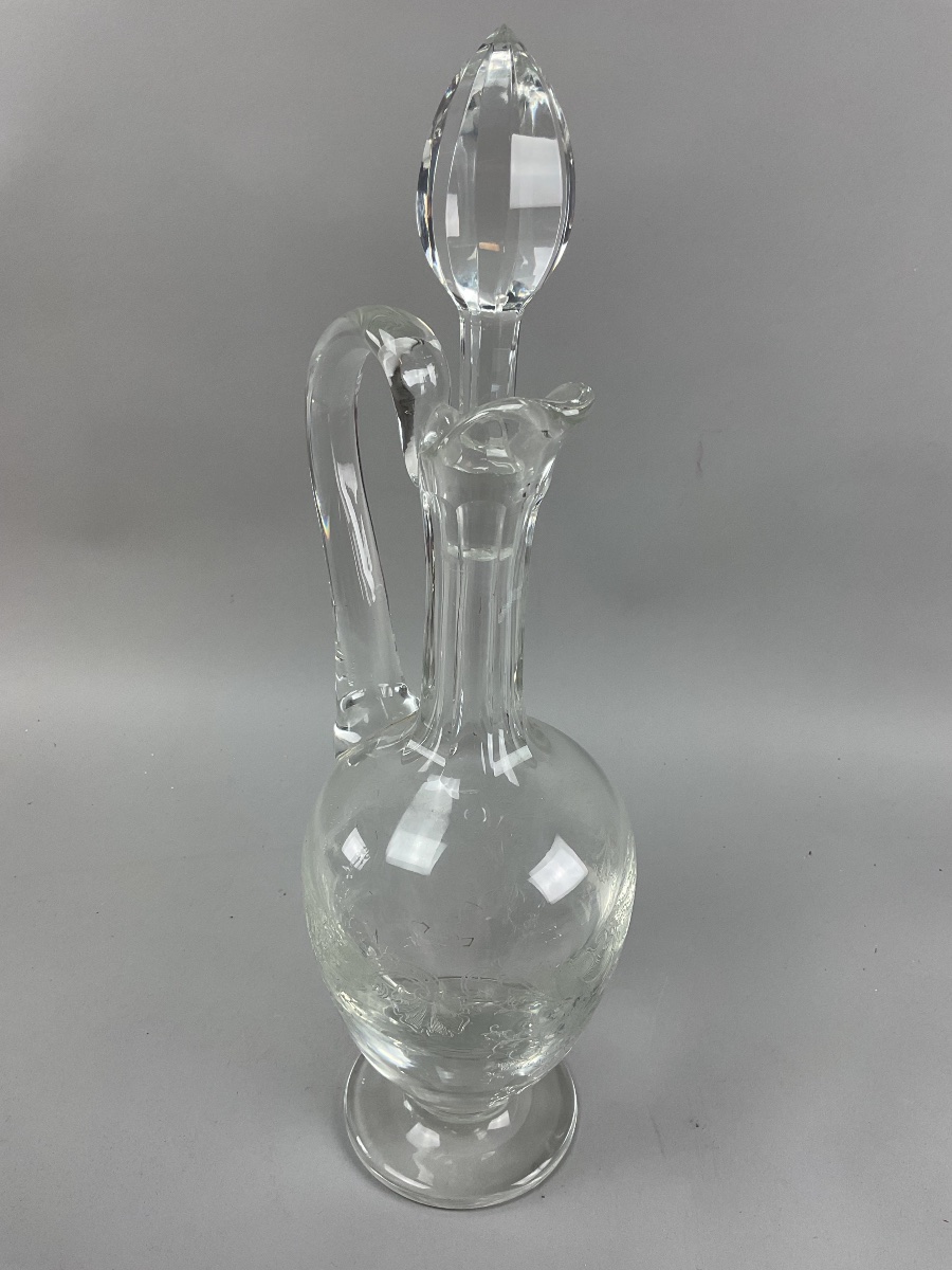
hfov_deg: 48.2
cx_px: 476
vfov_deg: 61.7
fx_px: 1063
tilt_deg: -29.1
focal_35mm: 29
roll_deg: -1.8
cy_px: 635
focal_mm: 3
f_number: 1.8
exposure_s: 1/100
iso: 40
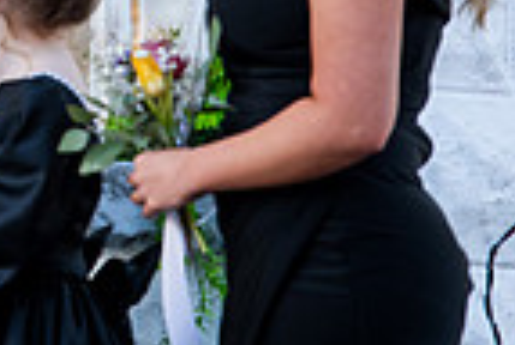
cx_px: -421
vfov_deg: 2.1
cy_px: -271
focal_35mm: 667
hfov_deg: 3.1
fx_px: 9562
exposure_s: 1/250
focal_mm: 165
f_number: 3.5
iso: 200
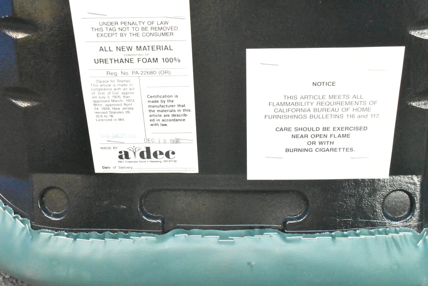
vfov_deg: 25.1
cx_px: 214
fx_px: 642
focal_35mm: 54
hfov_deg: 36.8
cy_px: 143
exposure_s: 1/60
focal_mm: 36
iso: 20000
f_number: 8
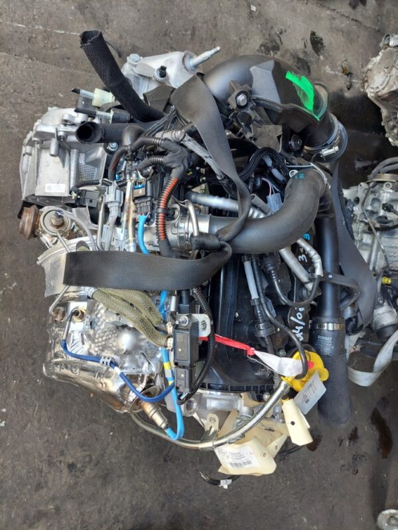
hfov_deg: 54.9
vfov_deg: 69.4
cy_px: 265
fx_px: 383
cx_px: 199
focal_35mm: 25
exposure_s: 1/50
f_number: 1.8
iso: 80
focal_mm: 5.23
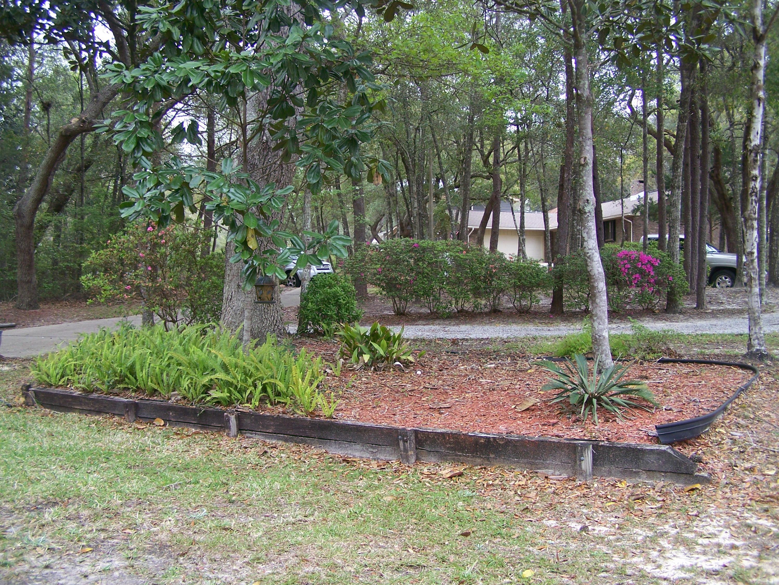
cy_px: 292
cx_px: 390
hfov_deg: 48.9
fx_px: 856
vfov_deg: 37.8
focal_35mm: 38
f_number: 2.8
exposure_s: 1/200
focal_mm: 6.3
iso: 80
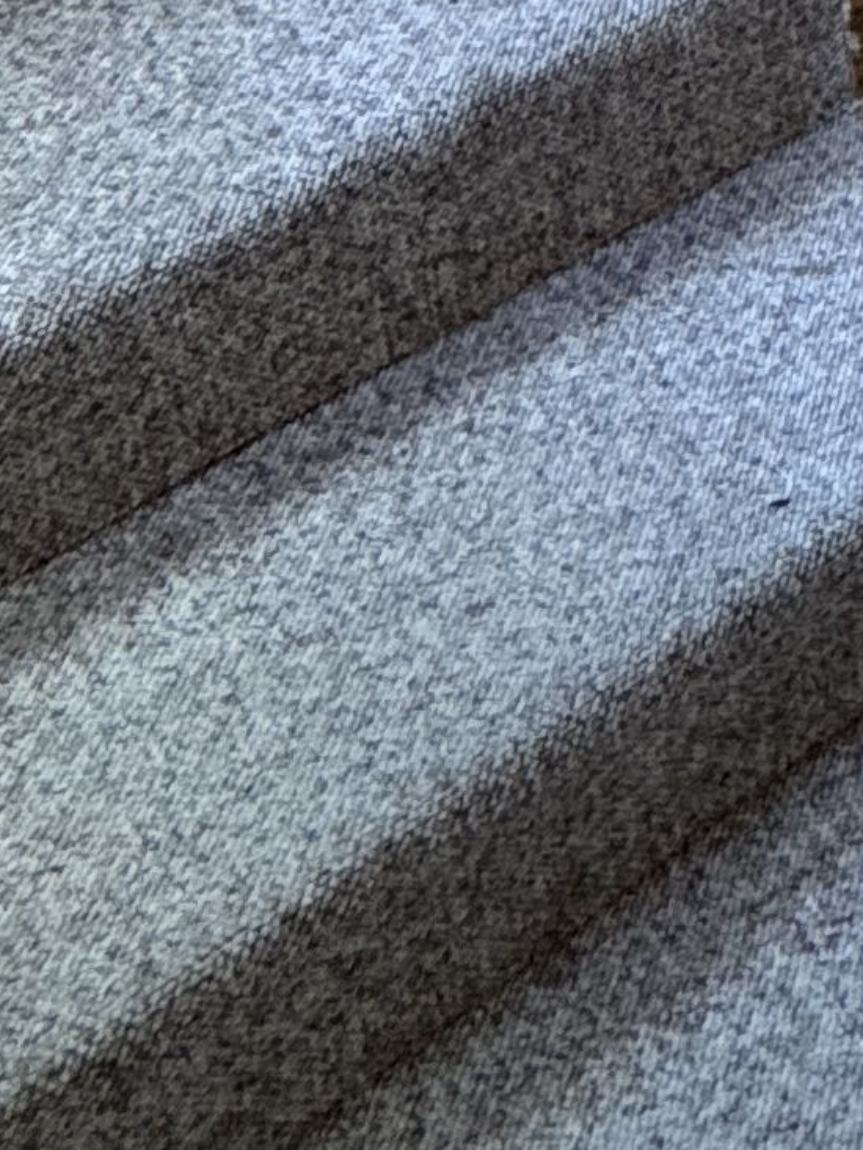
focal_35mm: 77
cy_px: -1195
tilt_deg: -8.8
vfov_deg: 17.5
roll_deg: -0.1
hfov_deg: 17.4
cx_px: 1257
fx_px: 2559
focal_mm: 2.22
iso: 200
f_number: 2.2
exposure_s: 1/50
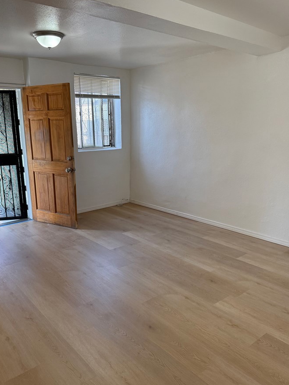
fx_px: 312
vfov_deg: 63.5
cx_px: 137
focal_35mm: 28
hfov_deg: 49.7
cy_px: 195
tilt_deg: -13.0
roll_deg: +1.0
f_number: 1.78
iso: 200
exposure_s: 1/210
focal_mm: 6.76
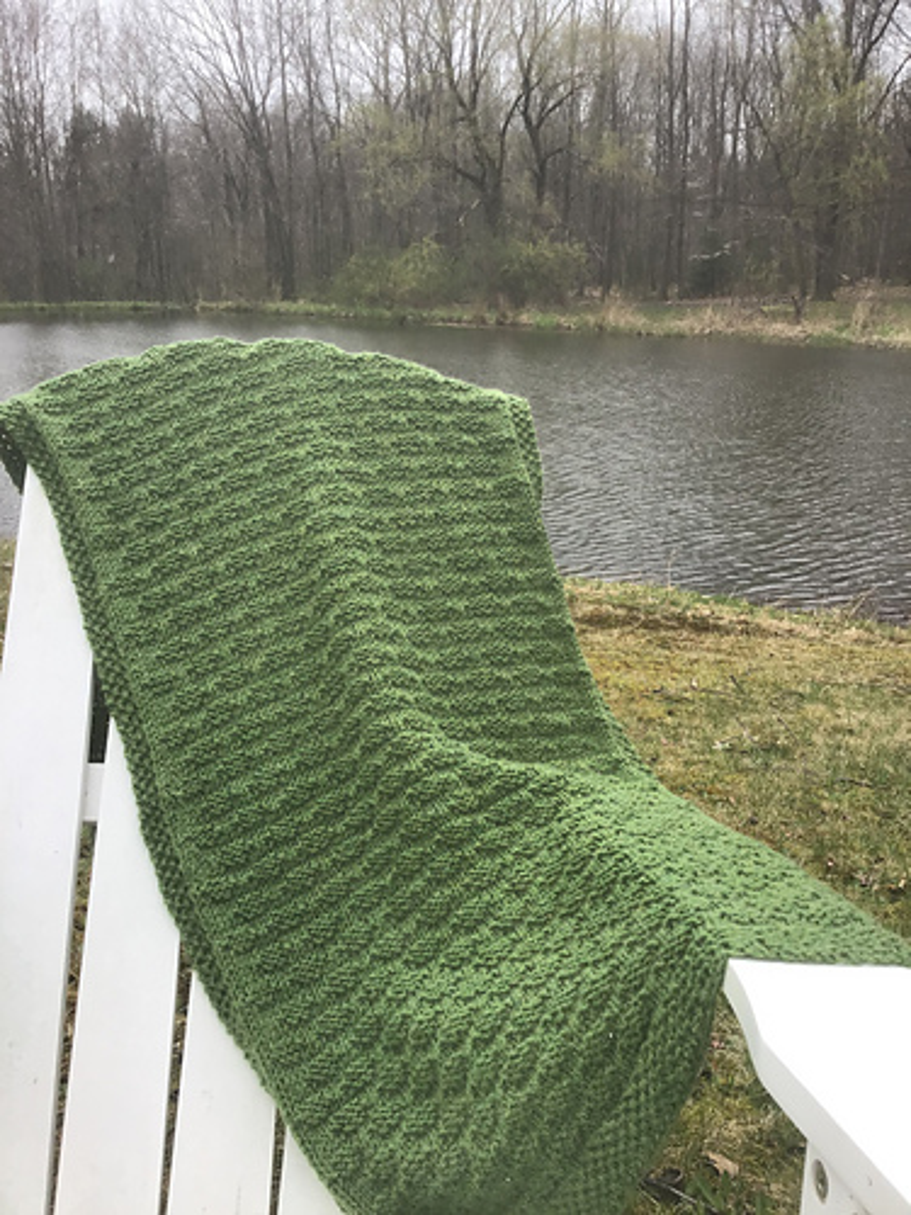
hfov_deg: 45.4
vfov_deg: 58.4
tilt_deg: -18.2
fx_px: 1088
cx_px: 456
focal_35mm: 31
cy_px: 608
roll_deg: +0.7
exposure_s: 1/173
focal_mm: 3.3
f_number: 2.4
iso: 25
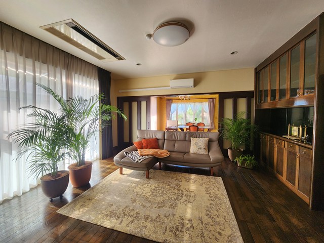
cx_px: 162
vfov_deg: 89.9
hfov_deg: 106.2
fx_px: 122
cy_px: 122
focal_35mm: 13
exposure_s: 1/50
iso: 100
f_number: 2.2
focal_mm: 2.2
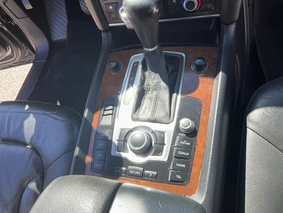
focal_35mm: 29
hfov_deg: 61.7
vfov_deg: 48.2
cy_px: 106
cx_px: 142
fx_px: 237
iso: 20
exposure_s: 1/235
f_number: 1.8
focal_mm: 3
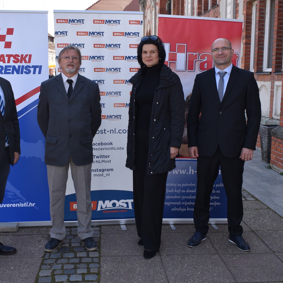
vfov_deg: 39.2
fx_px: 398
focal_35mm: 43
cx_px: 134
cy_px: 142
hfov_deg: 39.2
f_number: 5.6
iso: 100
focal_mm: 22
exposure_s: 1/160
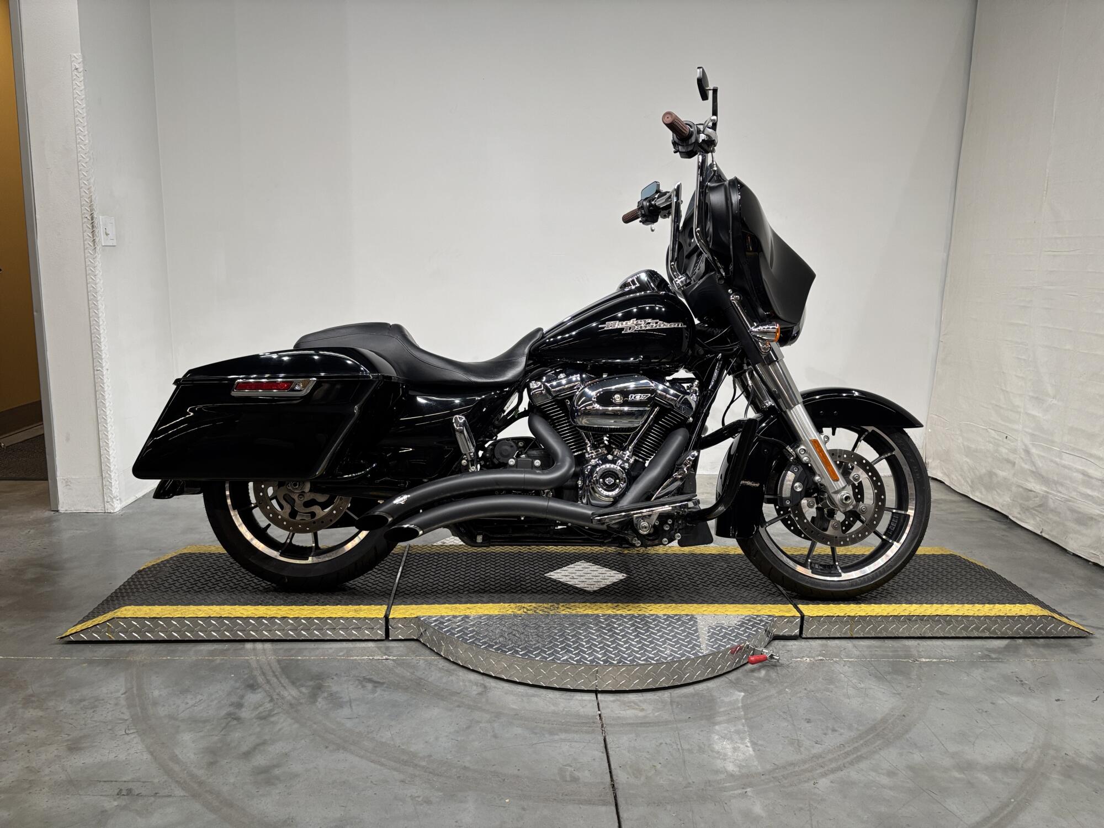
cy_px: 414
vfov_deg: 53.1
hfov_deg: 67.3
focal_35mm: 26
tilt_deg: -11.5
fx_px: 829
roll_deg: -1.0
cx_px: 552
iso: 125
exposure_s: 1/120
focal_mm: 5.96
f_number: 1.6
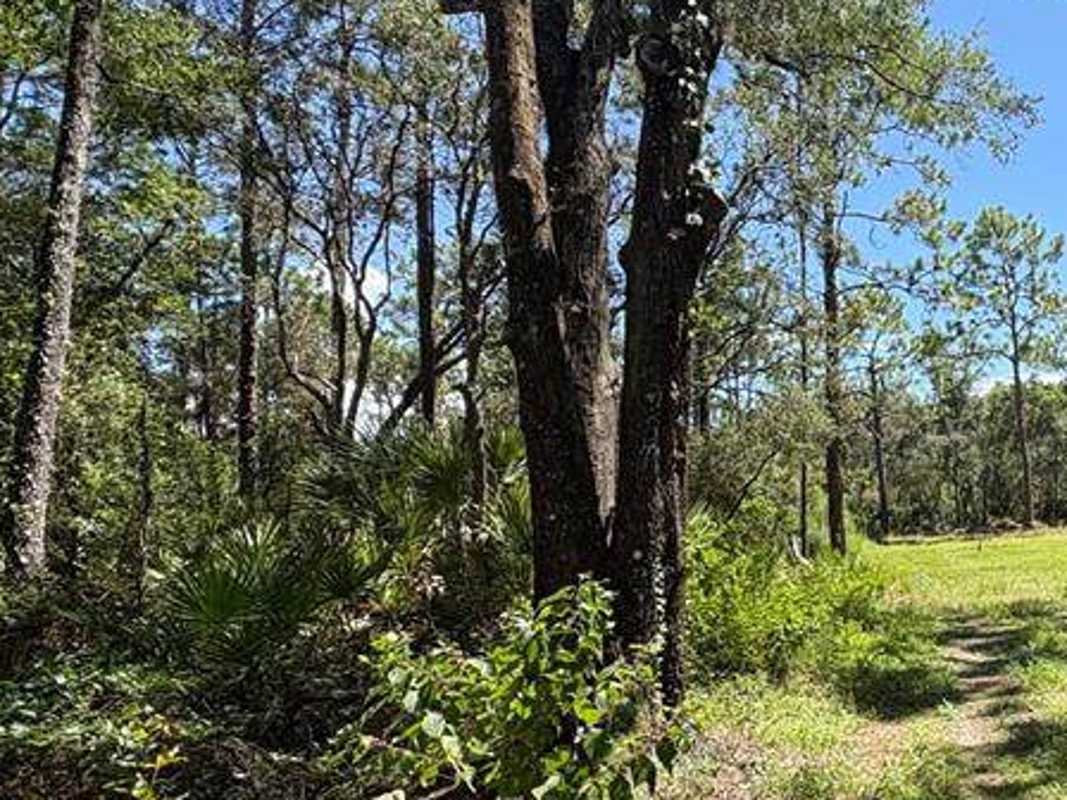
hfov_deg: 47.9
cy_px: 440
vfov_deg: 44.1
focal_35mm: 32
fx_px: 986
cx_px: 1046
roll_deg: +1.8
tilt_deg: +5.7
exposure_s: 1/734
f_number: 2.2
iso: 40
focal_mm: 2.22
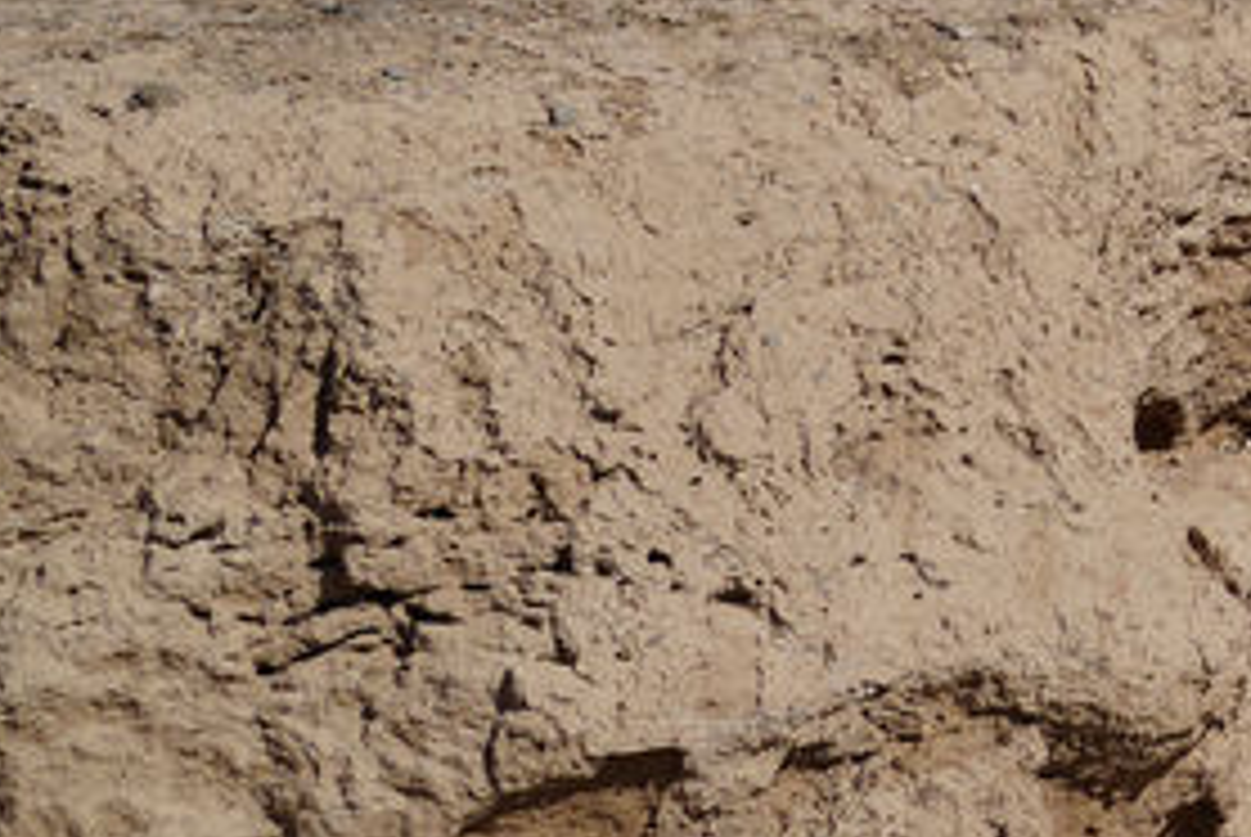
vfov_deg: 9.2
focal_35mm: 138
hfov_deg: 10.9
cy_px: -961
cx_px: 3528
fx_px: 4800
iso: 100
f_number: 10
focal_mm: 24
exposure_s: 1/320
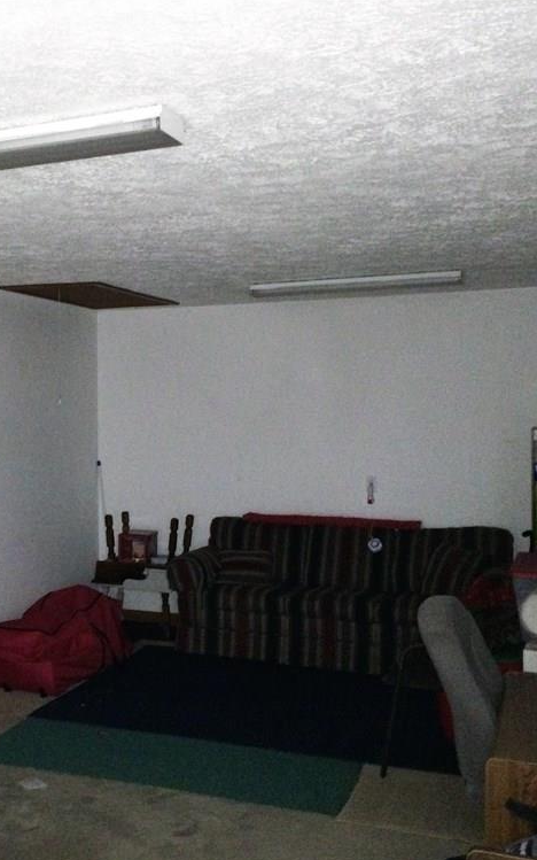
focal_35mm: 42
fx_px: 984
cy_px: 435
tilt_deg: +0.0
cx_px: 97
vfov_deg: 47.2
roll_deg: +1.2
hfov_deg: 29.7
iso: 400
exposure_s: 1/16
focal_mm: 4.15
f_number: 2.2
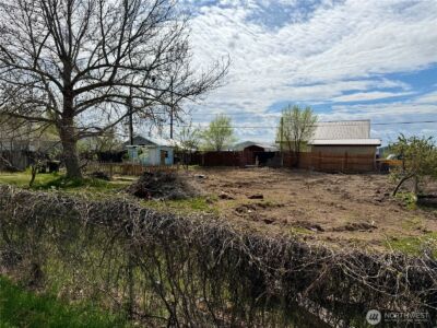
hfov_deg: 71.6
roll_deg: -0.4
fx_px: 303
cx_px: 218
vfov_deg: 56.8
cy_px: 164
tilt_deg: -3.0
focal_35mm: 24
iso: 80
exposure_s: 1/14286
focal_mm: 6.76
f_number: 1.78
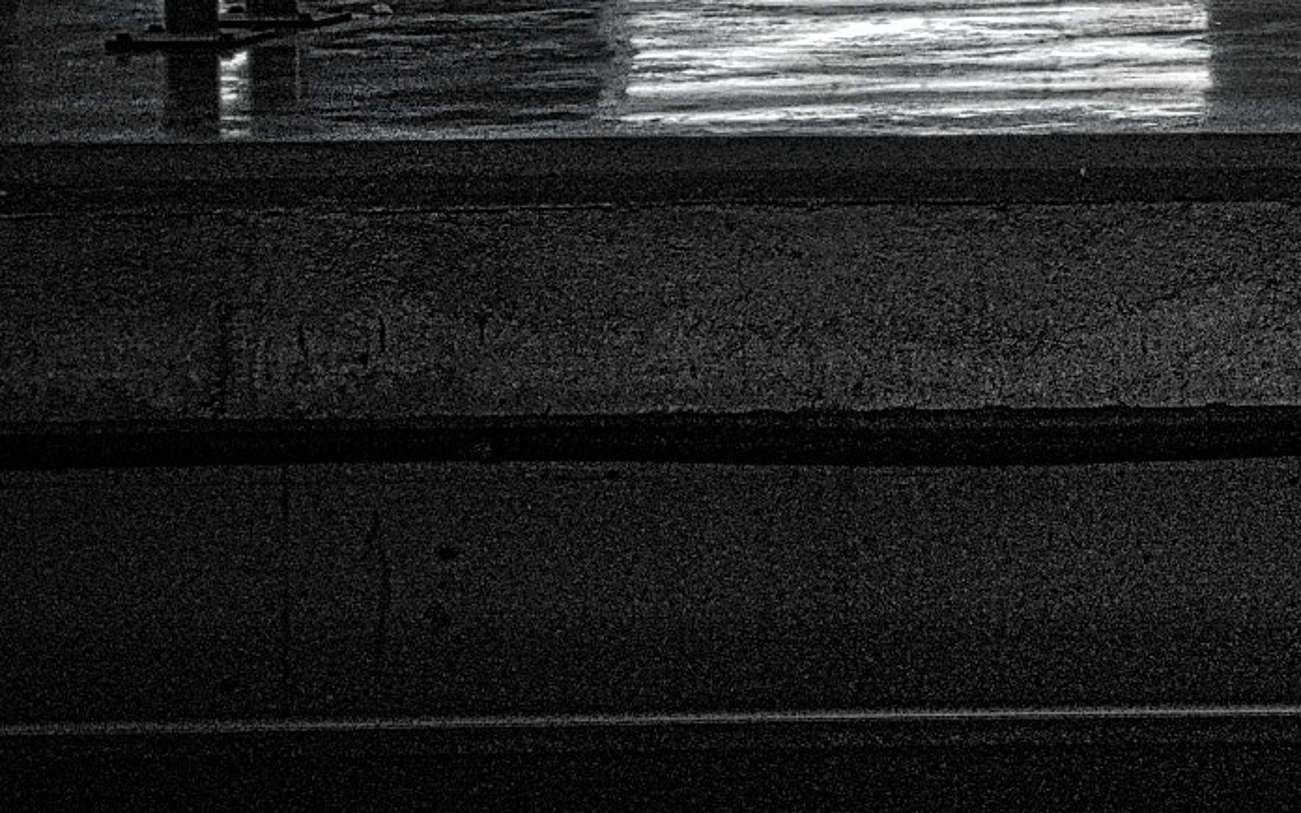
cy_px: -240
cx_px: 1873
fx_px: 8190
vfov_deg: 5.6
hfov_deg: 8.9
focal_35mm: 231
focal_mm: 28.8
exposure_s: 1/100
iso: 360
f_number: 6.3
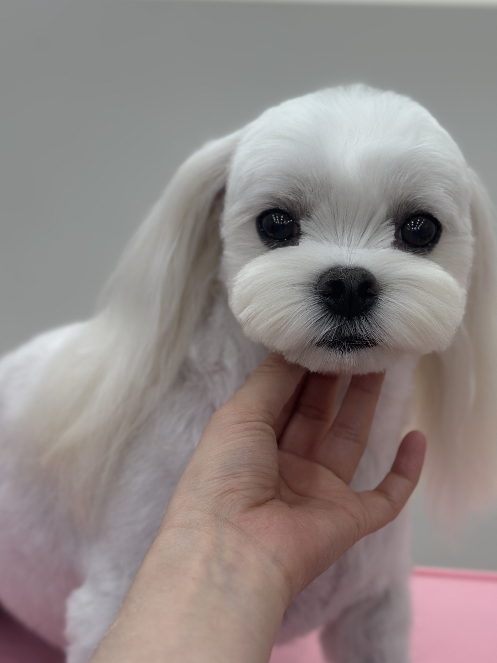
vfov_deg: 26.9
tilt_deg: -19.4
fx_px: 1378
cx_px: 323
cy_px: 223
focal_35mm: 72
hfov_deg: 20.4
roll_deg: +0.0
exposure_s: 1/226
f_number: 1.78
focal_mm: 6.86
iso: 80
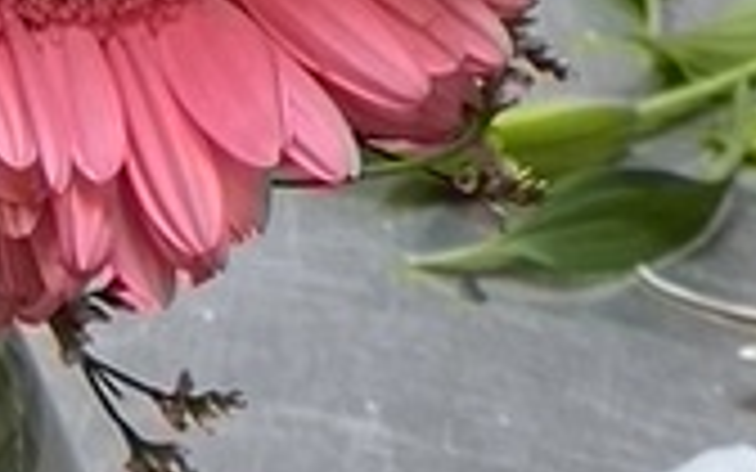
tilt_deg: -30.8
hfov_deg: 12.0
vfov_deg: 7.3
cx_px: -310
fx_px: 3461
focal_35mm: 168
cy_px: -665
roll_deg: +2.2
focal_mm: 4.25
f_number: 1.8
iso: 64
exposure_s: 1/120
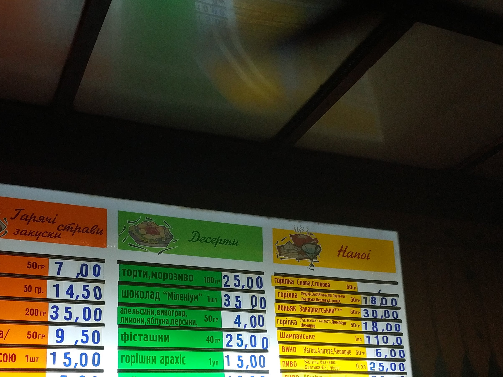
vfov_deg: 27.1
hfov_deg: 36.1
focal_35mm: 53
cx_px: 211
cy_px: 286
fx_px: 770
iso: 203
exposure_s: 1/50
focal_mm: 4.5
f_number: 2
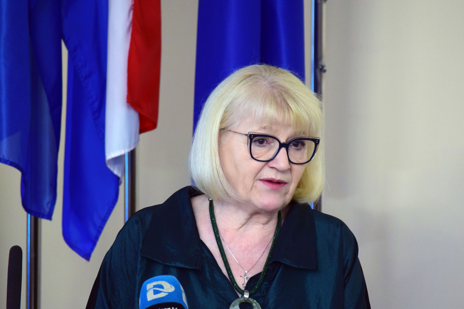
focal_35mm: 255
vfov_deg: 5.4
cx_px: 232
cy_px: 154
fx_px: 3286
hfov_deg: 8.1
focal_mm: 170
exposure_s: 1/25
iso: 1600
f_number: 5.3
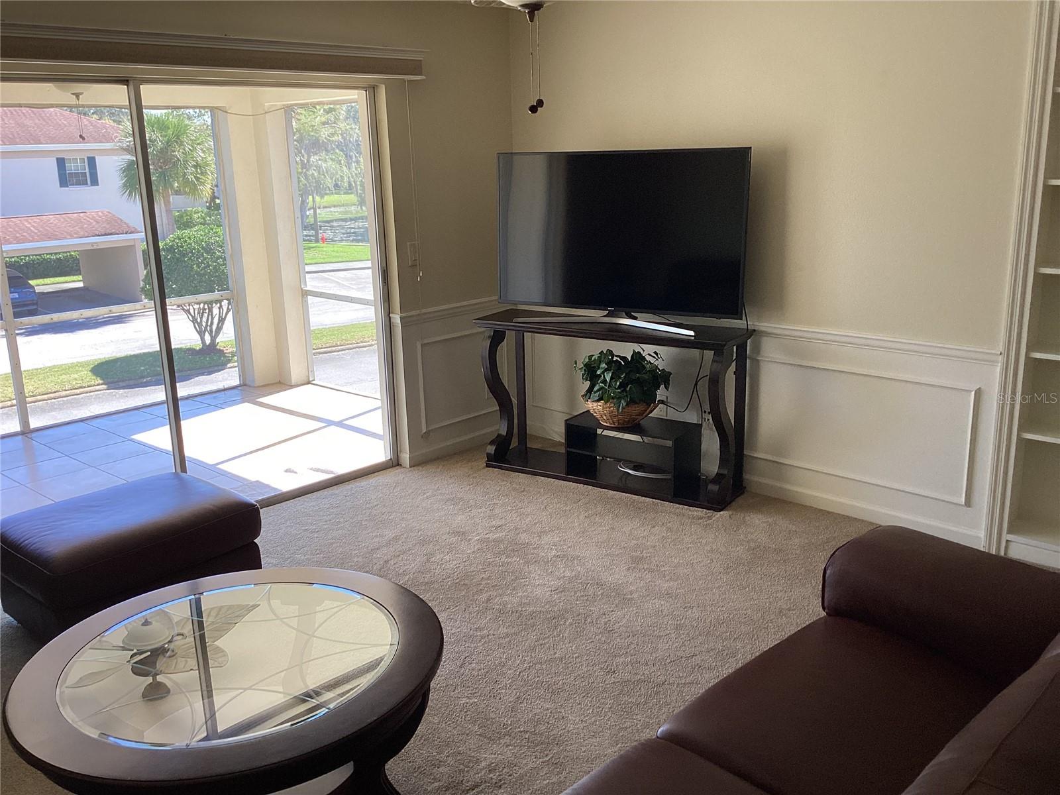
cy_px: 398
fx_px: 949
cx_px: 530
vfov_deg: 45.4
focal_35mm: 31
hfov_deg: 58.4
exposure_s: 1/120
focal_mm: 3.3
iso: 64
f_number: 2.4
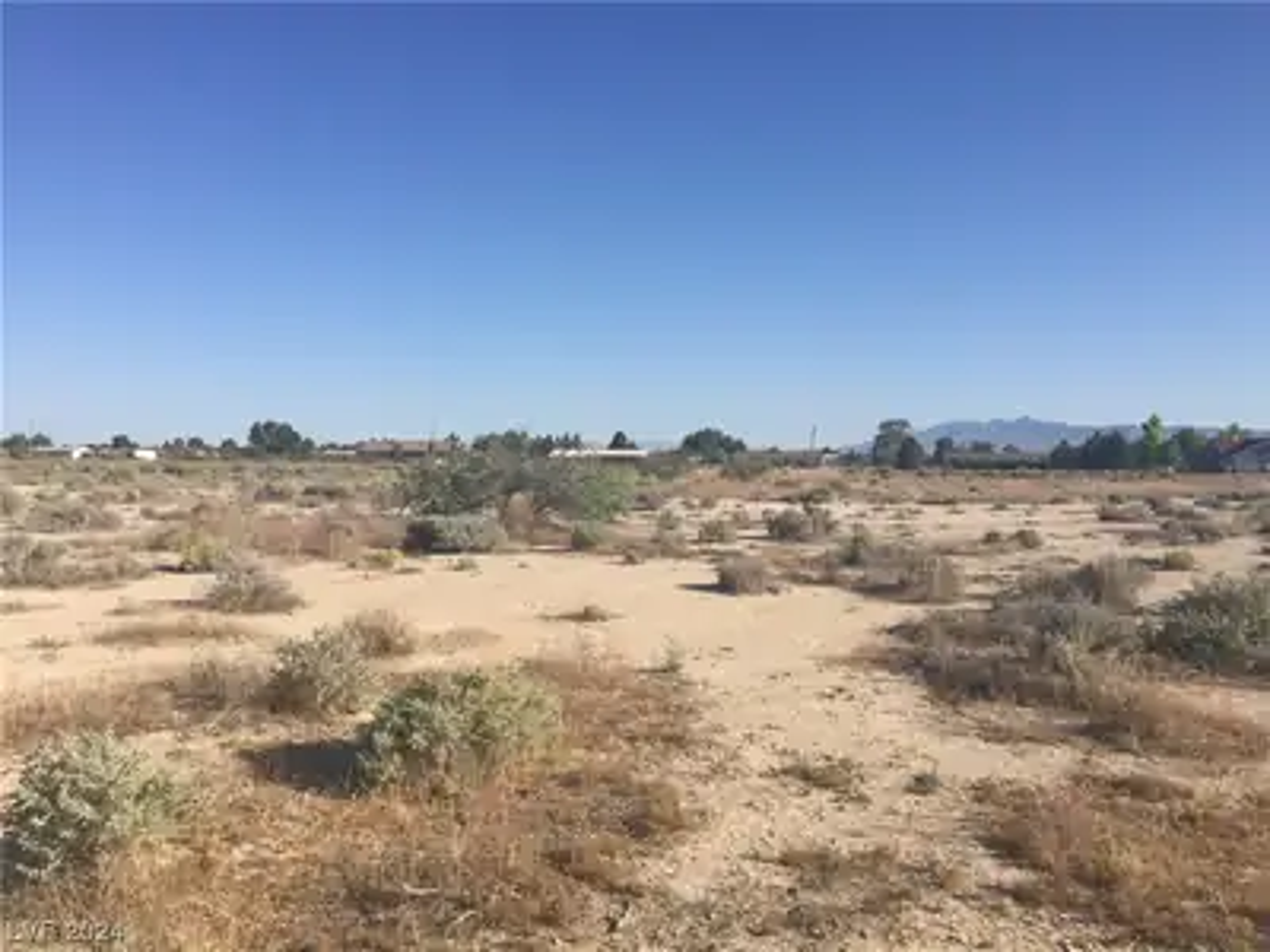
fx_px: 1064
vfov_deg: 48.2
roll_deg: -1.2
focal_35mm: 29
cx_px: 635
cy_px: 476
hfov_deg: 61.7
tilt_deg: +0.5
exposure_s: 1/2475
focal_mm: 4.15
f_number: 2.2
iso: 32
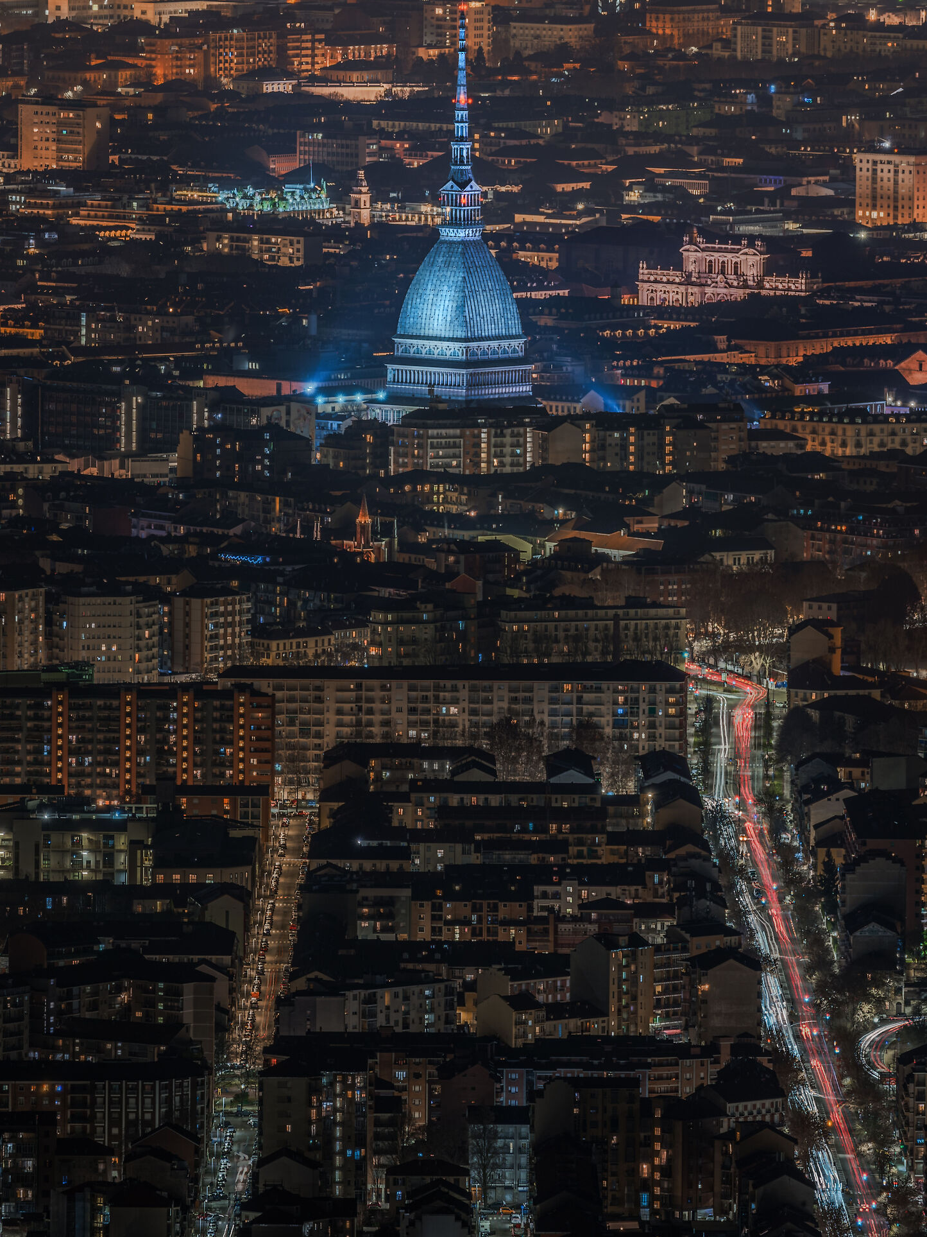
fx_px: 17105
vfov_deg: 4.1
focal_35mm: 479
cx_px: 473
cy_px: 606
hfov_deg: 3.1
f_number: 8
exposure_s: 30
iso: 100
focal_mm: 400
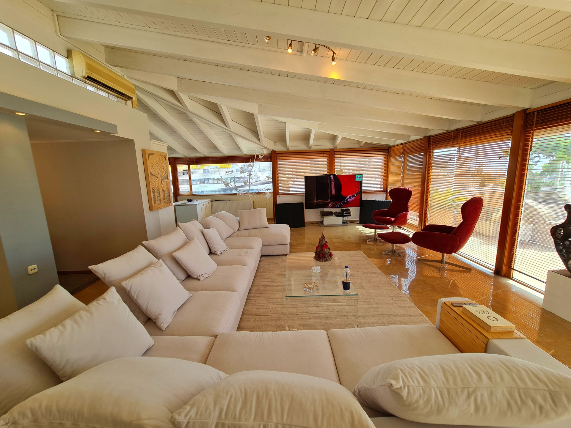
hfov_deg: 106.2
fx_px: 214
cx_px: 286
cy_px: 214
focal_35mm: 13
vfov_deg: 89.9
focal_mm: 2.2
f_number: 2.2
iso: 64
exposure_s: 1/232
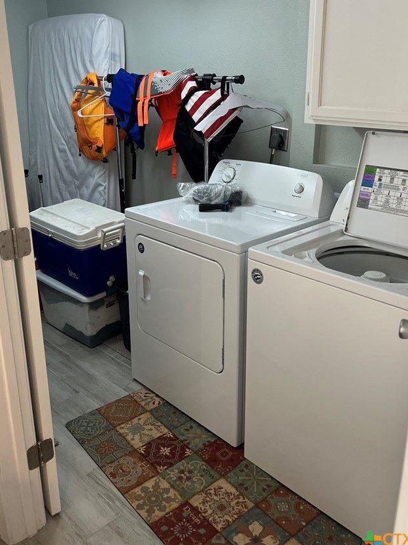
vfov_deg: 56.5
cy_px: 227
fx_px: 503
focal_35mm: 32
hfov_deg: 44.2
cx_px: 205
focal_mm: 5.1
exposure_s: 1/60
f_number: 1.6
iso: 160
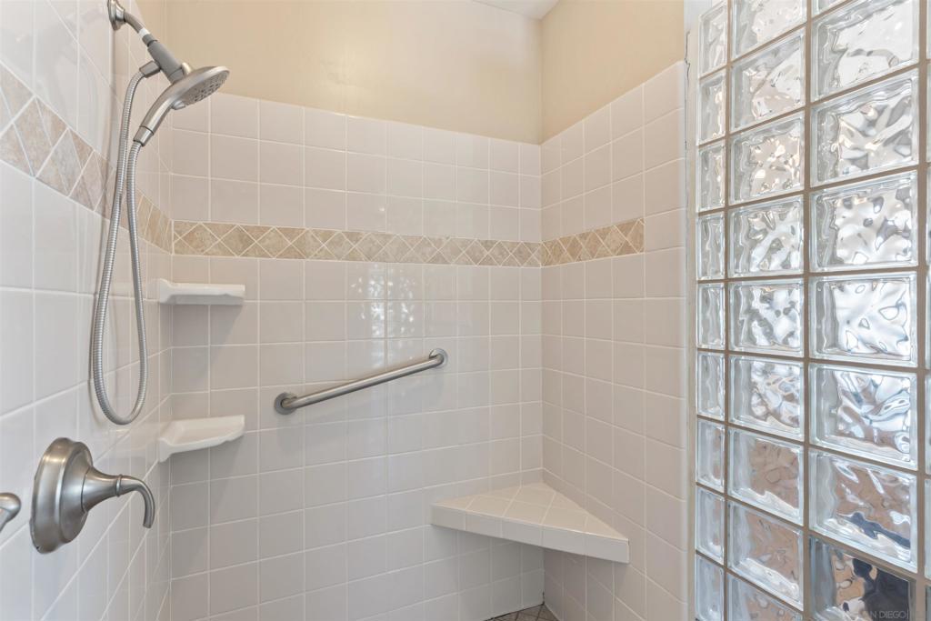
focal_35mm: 17
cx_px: 466
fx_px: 440
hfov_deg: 93.3
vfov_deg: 70.5
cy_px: 310
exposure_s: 1/1.25
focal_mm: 17
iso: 80
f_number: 8
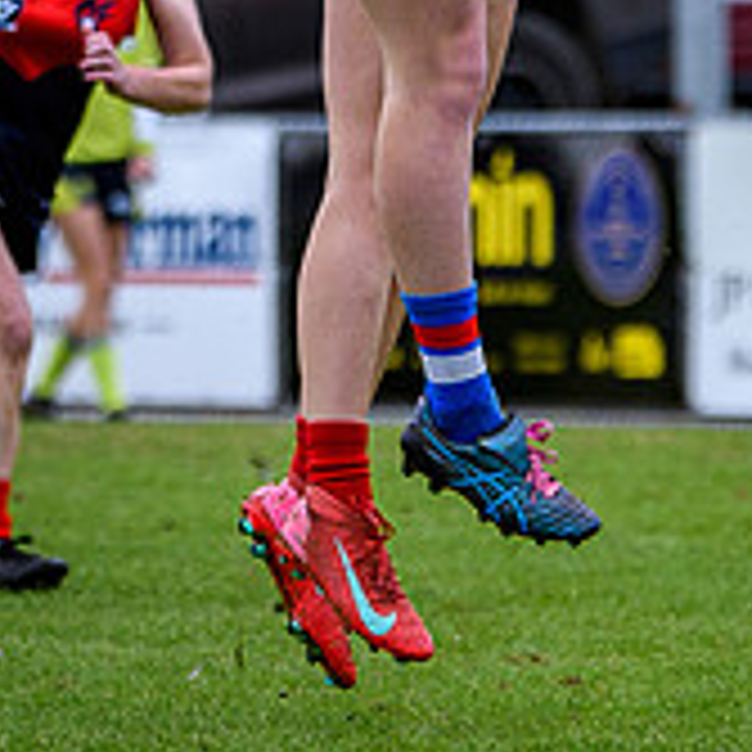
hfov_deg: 2.0
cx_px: 499
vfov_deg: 2.0
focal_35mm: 876
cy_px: -361
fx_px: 21530
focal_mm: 130
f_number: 2.8
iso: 280
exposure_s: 1/1600
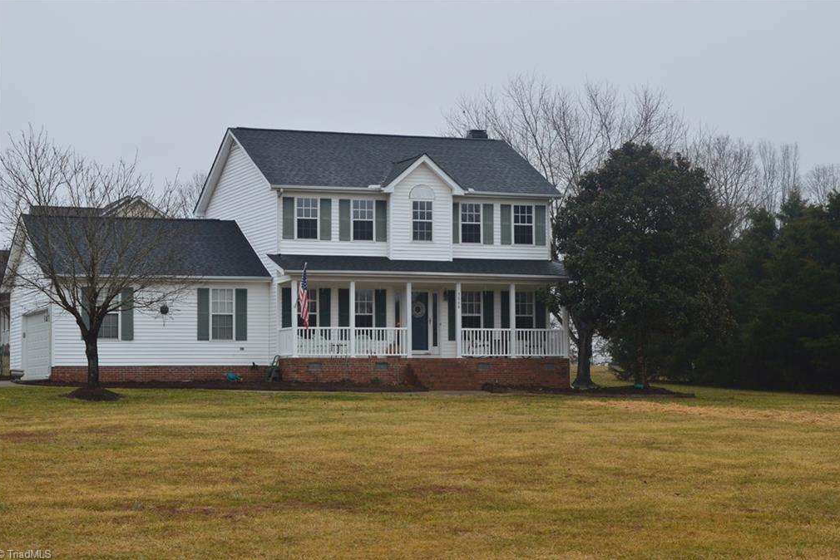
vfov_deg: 16.4
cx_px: 421
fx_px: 1949
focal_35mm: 84
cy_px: 279
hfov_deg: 24.3
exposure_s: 1/200
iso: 400
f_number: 10
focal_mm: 55
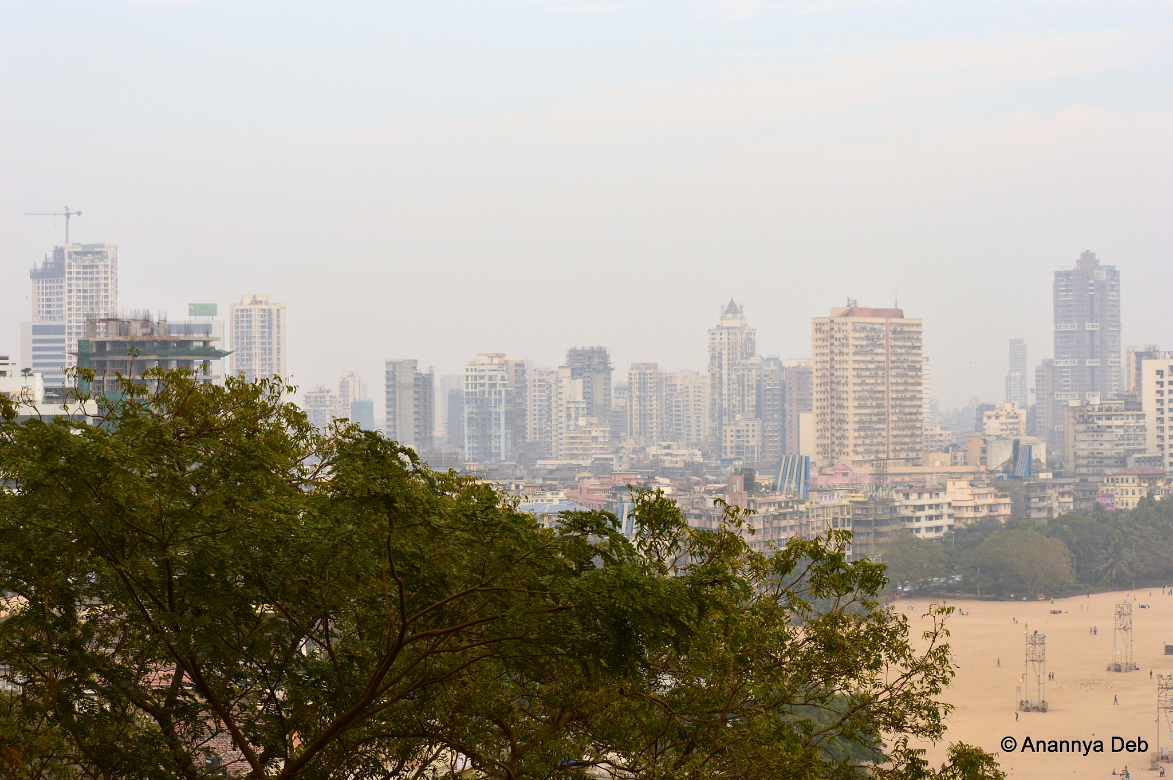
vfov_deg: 16.5
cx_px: 586
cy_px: 390
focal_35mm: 82
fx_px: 2686
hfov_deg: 24.6
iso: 100
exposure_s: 1/200
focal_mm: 55
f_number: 5.6
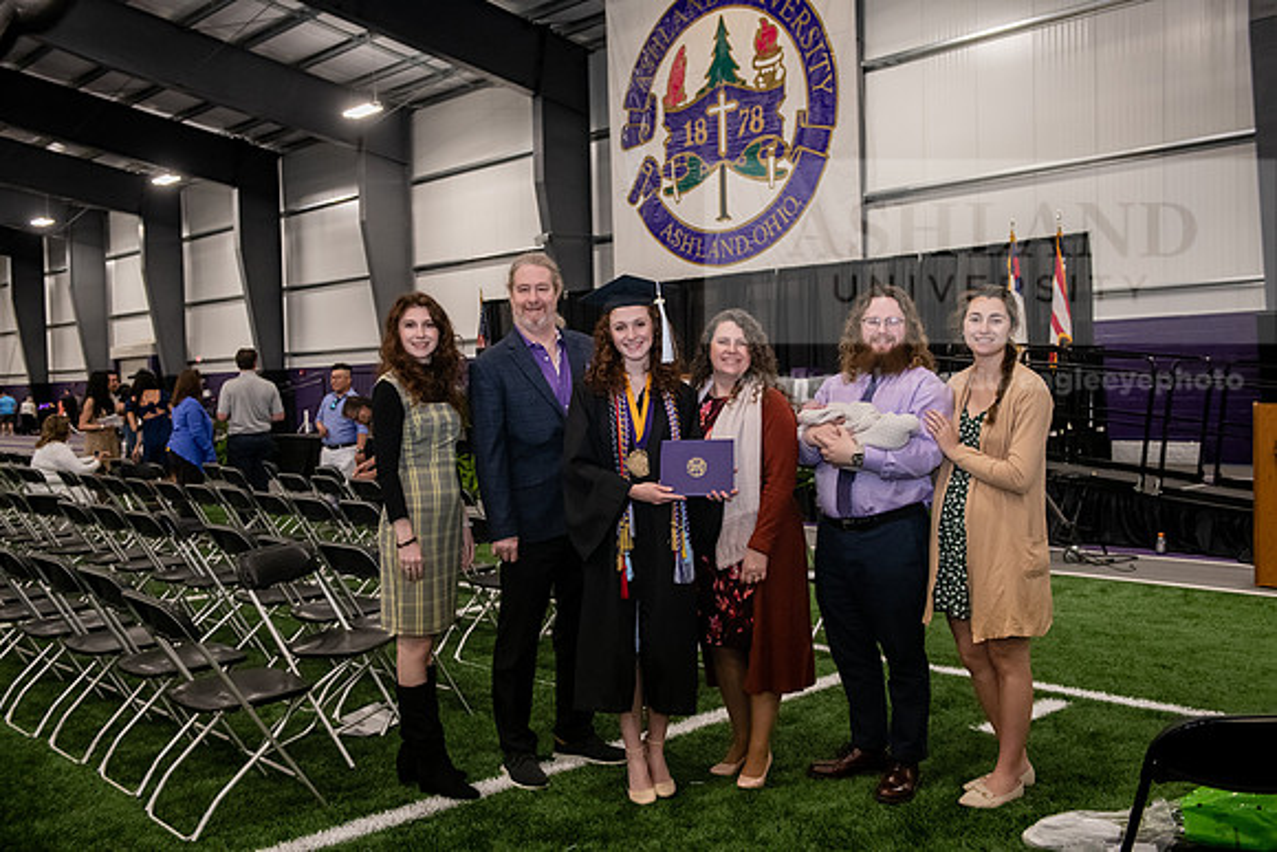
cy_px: 426
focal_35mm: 34
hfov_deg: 55.8
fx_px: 1206
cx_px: 638
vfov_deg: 38.9
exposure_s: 1/200
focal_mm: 34
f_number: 5
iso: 2500
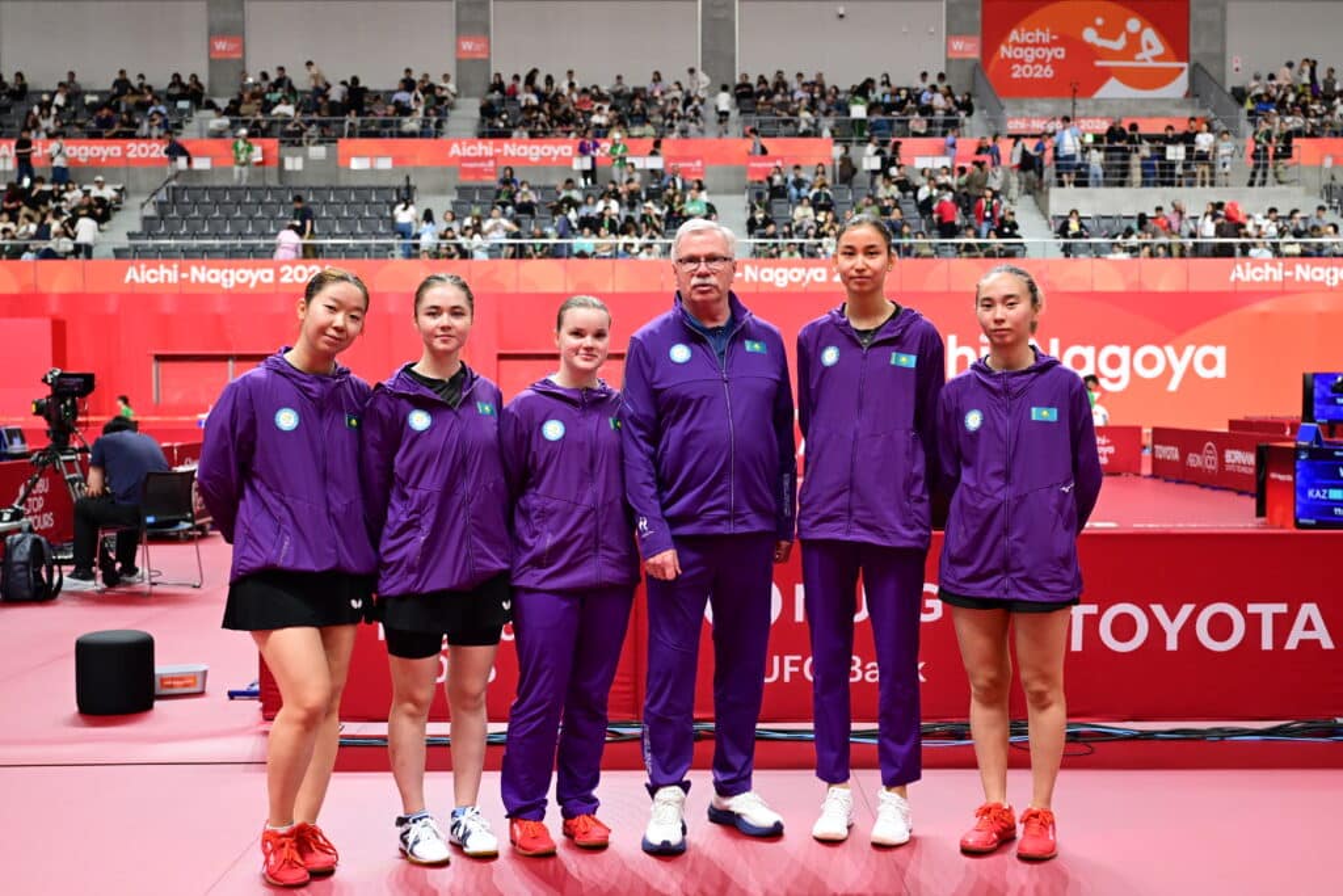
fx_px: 1418
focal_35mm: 38
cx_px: 672
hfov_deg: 50.7
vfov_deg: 35.1
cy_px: 448
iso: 2500
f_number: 3.5
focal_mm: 38
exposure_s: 1/800
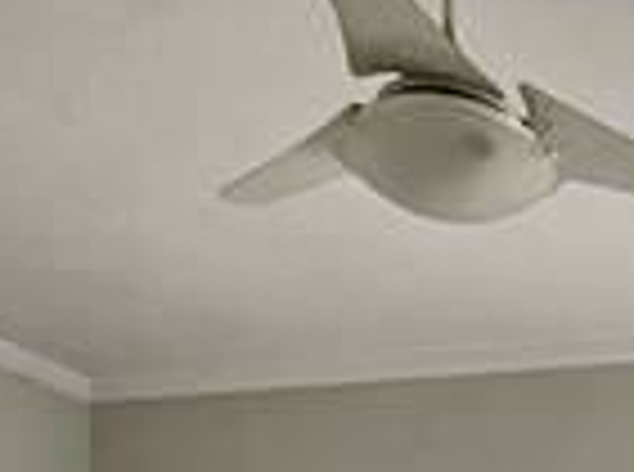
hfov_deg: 22.3
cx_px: 917
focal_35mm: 74
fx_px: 1352
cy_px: 899
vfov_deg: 16.1
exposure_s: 1/60
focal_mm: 1.7
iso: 50
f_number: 2.2
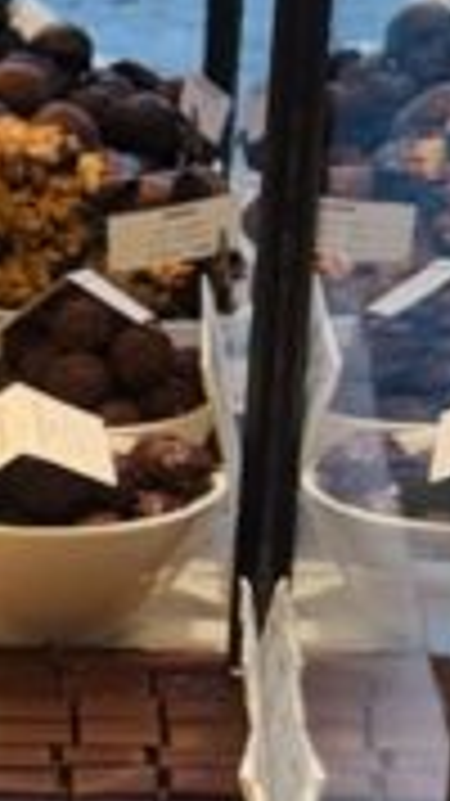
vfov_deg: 13.9
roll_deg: +8.7
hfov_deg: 6.7
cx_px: -1228
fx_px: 3185
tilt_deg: -24.6
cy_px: 994
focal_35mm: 150
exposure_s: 1/100
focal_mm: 6.76
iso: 64
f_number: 1.78
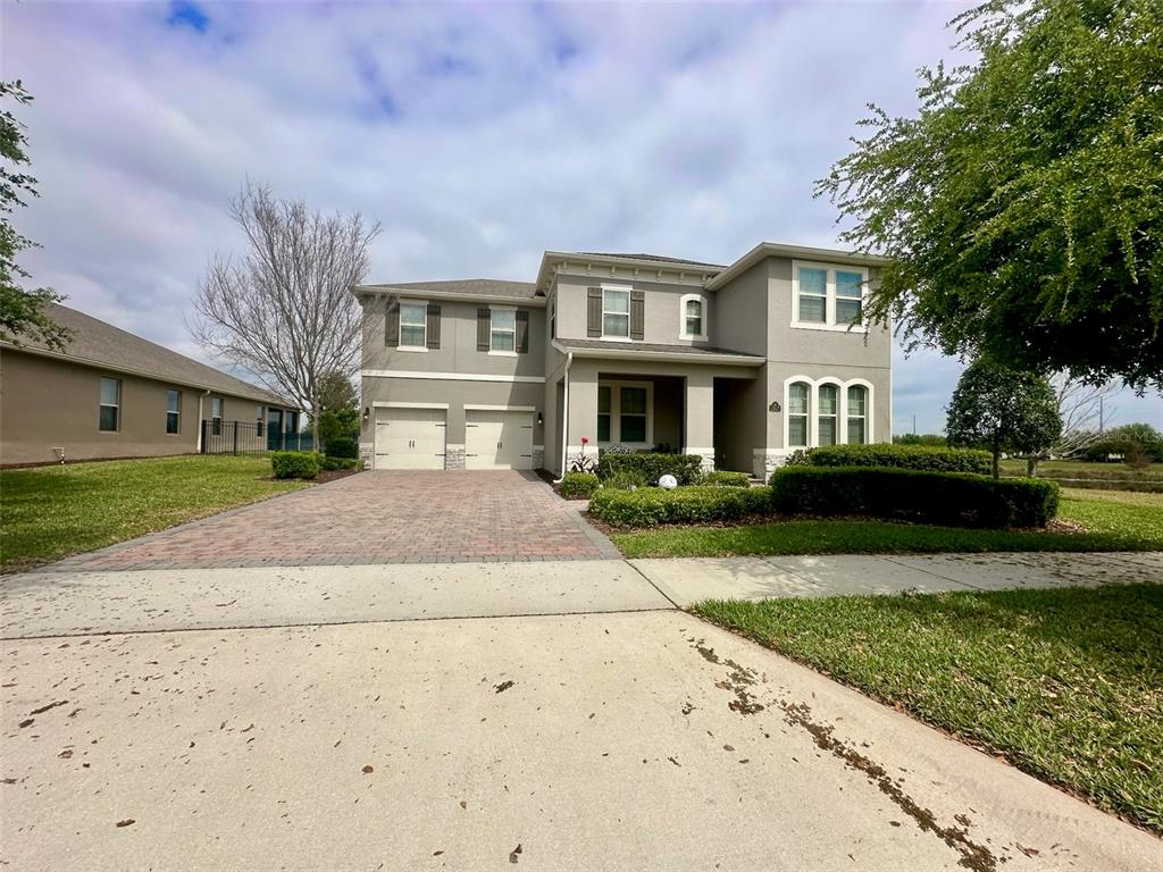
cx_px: 582
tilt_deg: +1.9
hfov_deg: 102.1
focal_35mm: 14
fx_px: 470
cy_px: 436
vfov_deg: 85.7
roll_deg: -0.6
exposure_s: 1/3125
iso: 40
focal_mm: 2.22
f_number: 2.2
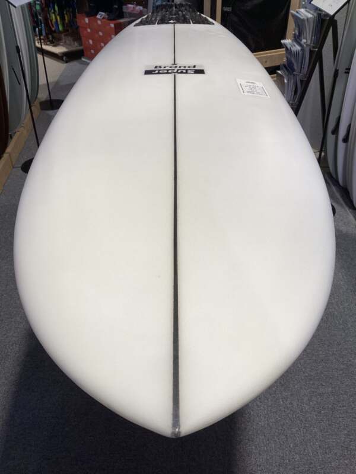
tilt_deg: -37.0
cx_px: 178
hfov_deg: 45.4
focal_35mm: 31
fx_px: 425
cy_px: 237
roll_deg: +1.2
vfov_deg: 58.4
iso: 32
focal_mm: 3.3
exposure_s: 1/100
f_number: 2.4
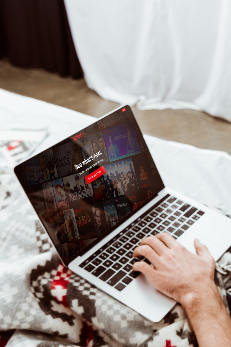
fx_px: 529
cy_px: 176
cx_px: 225
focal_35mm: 55
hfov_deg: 23.7
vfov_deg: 36.2
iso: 100
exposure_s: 1/200
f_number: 5
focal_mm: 36
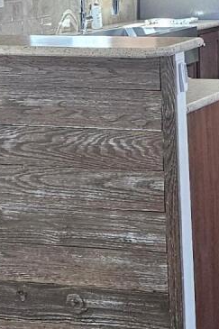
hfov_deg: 10.1
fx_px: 1196
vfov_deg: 15.4
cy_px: 5
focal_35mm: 131
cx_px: 332
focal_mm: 5.4
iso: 250
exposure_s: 1/120
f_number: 1.8
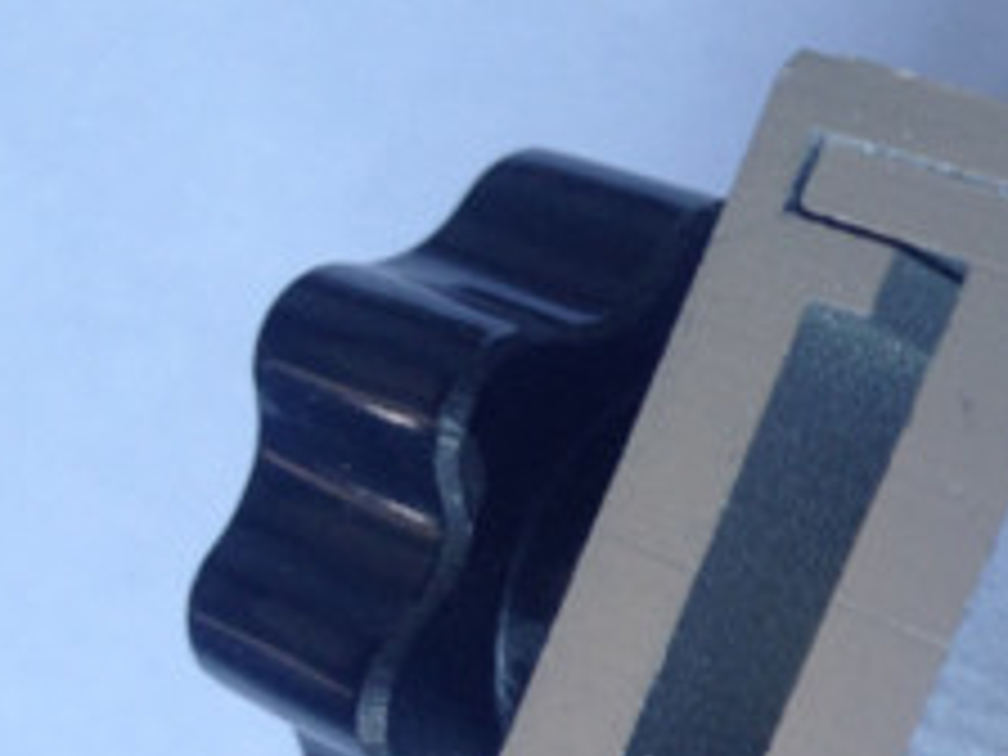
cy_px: 783
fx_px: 2912
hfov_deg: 18.9
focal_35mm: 100
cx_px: 1089
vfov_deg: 14.5
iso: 50
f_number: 2.4
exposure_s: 1/60
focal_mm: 4.12
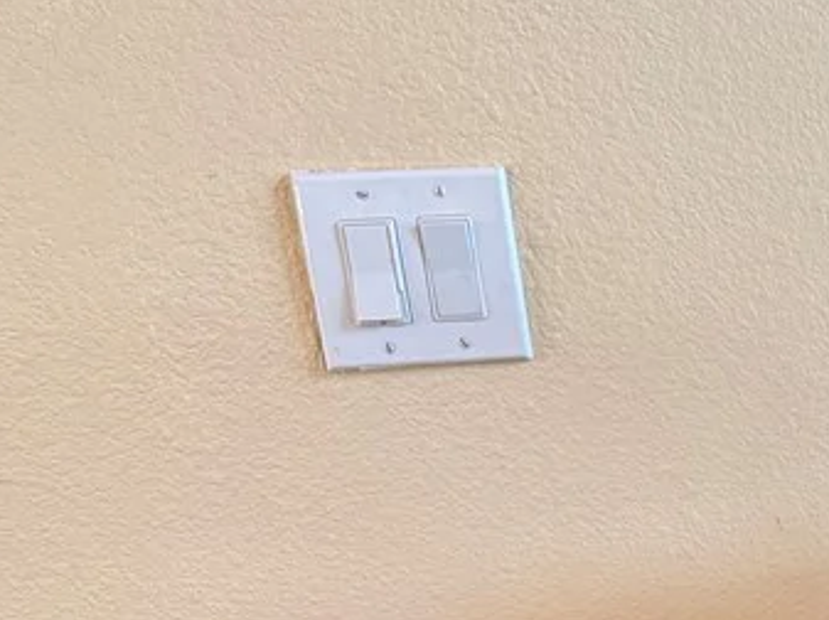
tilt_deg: -20.6
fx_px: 1746
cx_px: 1213
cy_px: 701
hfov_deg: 22.4
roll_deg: -1.0
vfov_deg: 19.2
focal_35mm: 73
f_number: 1.78
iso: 200
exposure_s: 1/60
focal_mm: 6.76
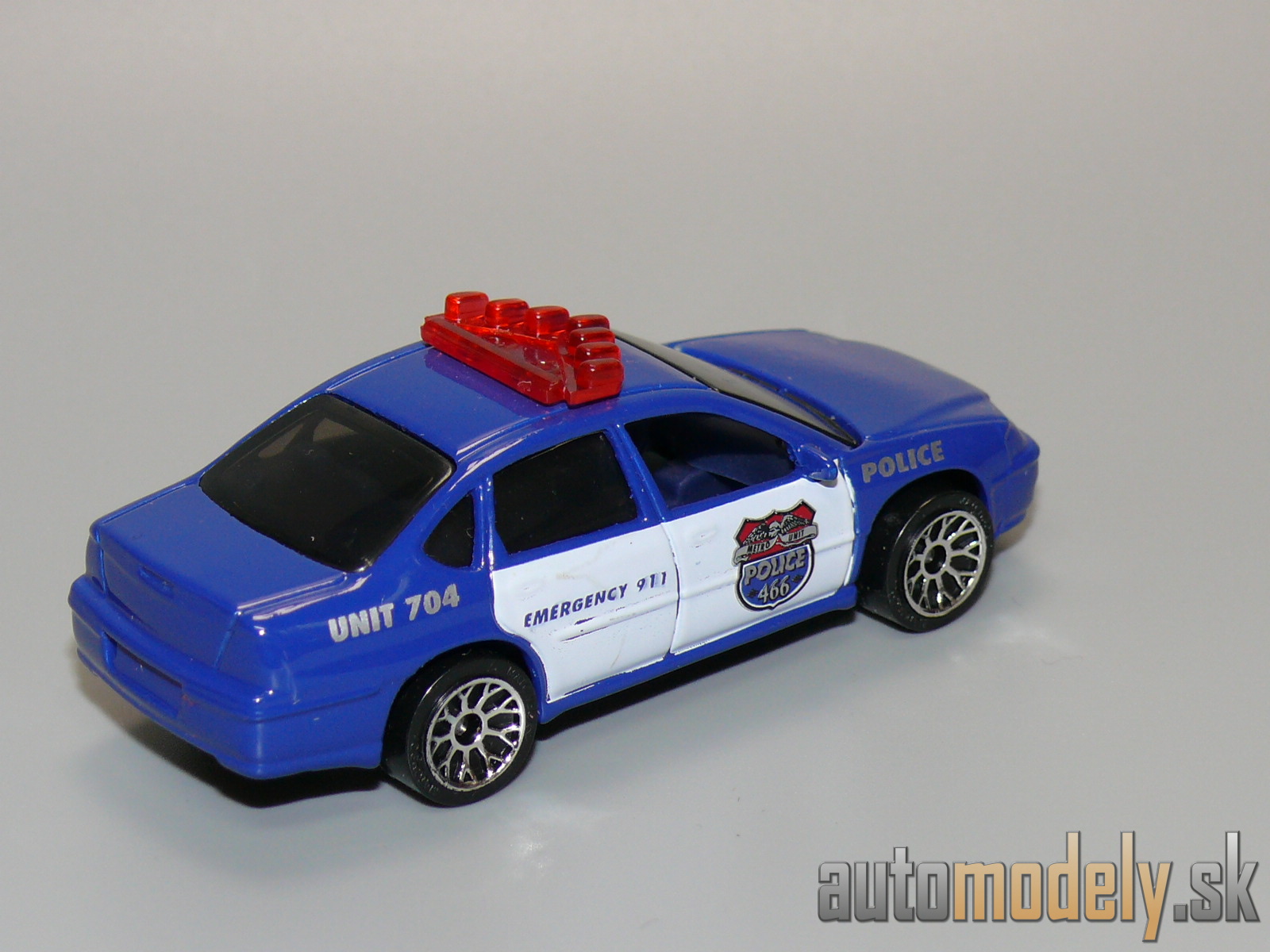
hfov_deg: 17.9
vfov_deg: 13.5
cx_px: 635
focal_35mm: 110
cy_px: 476
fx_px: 4036
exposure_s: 1/30
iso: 100
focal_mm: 14
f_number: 4
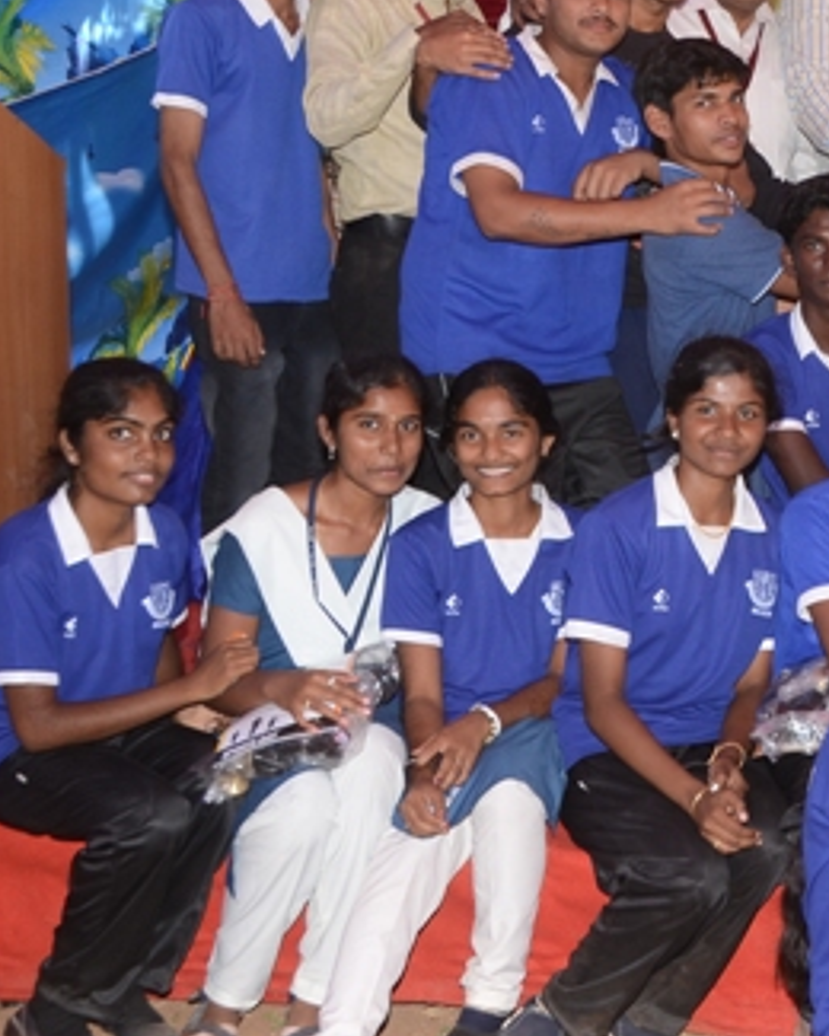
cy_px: 448
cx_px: 1164
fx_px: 2239
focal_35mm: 73
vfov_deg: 26.0
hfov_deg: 19.0
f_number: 7.1
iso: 250
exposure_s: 1/125
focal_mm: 22
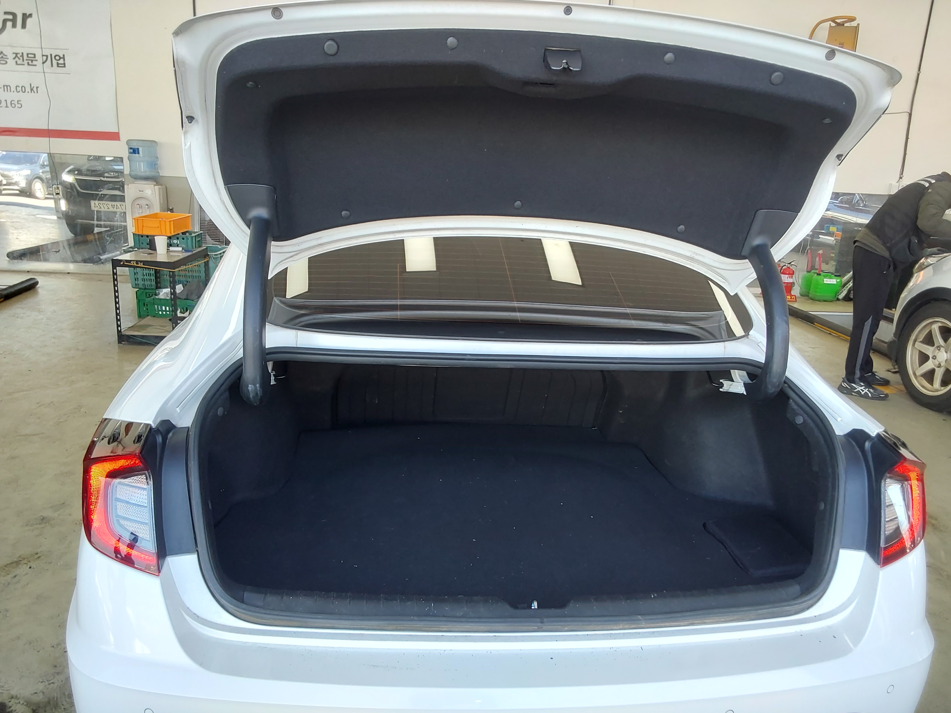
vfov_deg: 49.7
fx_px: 769
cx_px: 476
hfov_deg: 63.4
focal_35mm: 28
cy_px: 356
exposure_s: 1/120
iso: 64
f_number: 1.9
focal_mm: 2.91
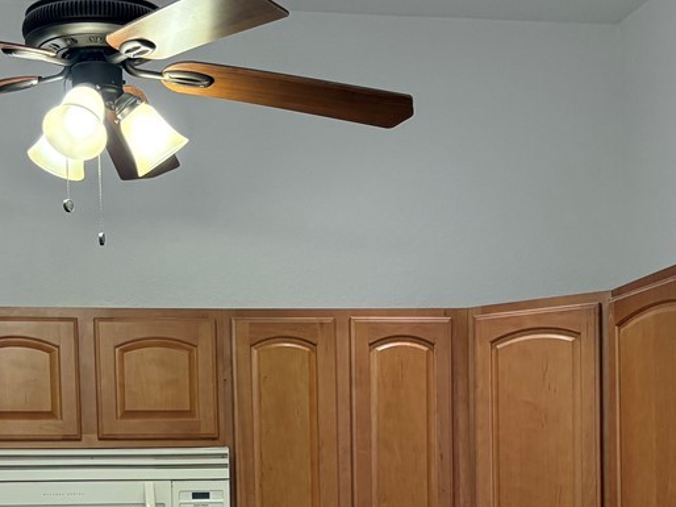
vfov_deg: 17.4
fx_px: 1581
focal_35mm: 81
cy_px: 599
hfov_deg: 24.1
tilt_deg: -2.3
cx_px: 262
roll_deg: +2.1
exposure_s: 1/155
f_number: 1.6
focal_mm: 5.96
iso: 125
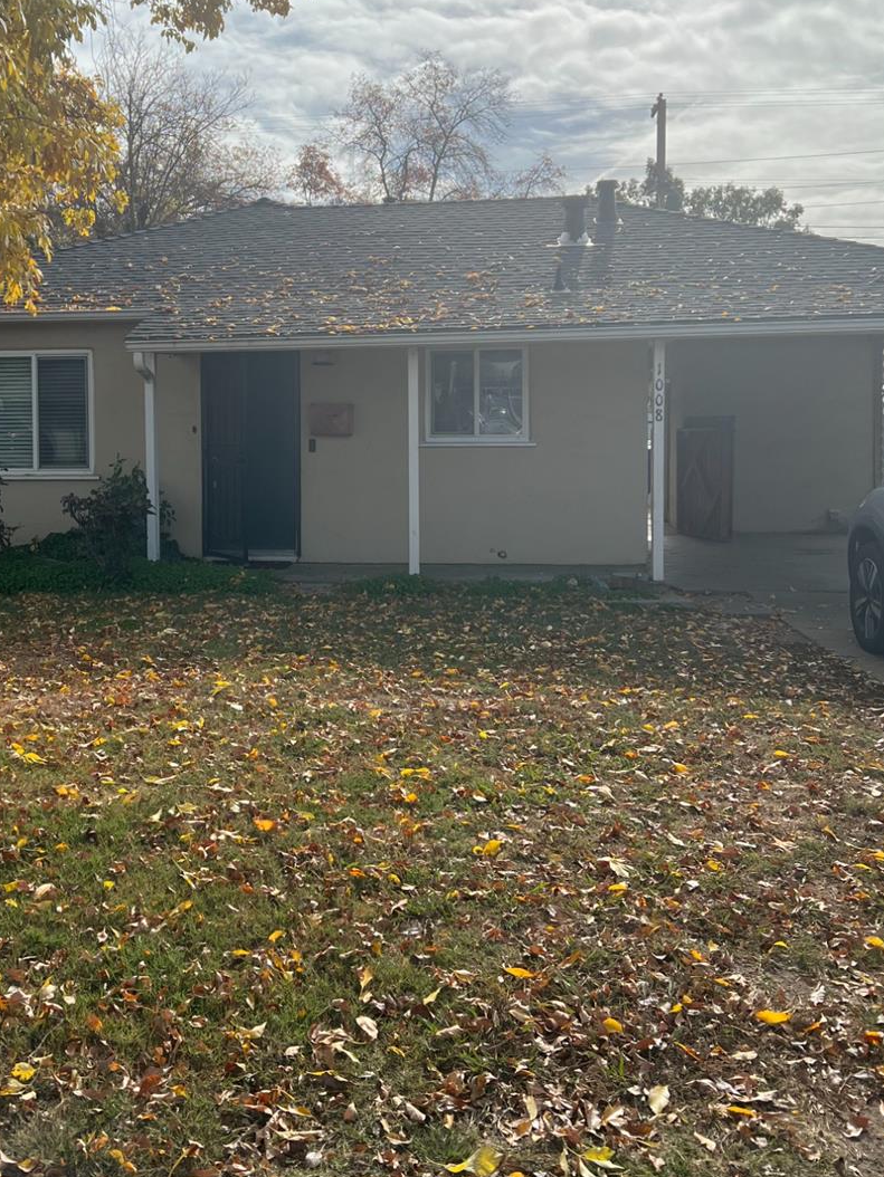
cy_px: 448
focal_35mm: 37
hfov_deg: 38.3
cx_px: 296
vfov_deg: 49.7
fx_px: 1259
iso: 50
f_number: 1.5
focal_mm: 5.7
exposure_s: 1/5882
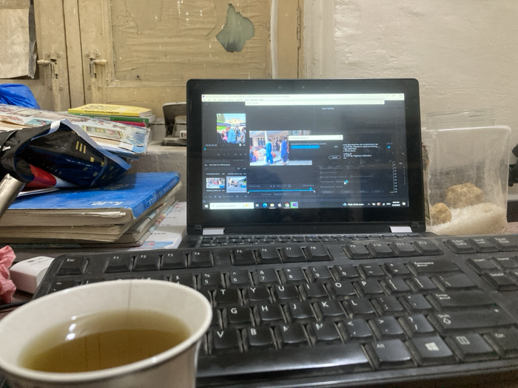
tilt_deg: -8.8
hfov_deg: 63.4
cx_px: 259
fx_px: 419
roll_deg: -0.1
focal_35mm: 28
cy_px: 194
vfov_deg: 49.7
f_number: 1.8
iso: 320
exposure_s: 1/40
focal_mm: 3.99
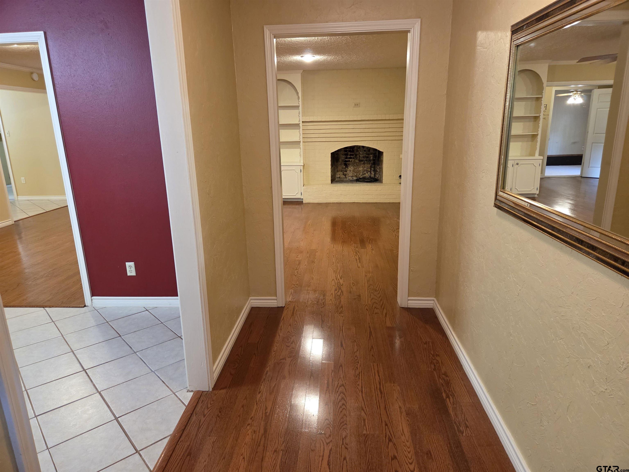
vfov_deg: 58.9
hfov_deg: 73.9
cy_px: 236
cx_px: 314
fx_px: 418
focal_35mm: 23
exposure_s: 1/120
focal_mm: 5.4
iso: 640
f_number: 1.8
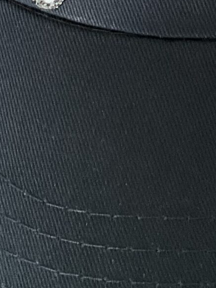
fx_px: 1058
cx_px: 190
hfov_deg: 11.6
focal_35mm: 127
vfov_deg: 15.0
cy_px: -59
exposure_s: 1/30
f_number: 1.8
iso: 500
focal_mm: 3
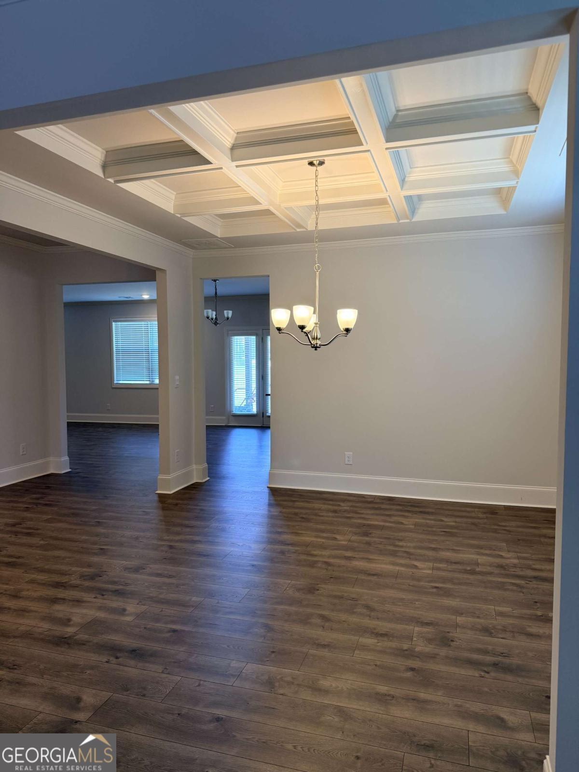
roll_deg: -0.1
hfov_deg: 56.8
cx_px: 290
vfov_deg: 71.6
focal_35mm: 24
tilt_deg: -2.9
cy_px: 386
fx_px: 535
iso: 160
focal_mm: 6.76
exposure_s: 1/140
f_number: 1.78
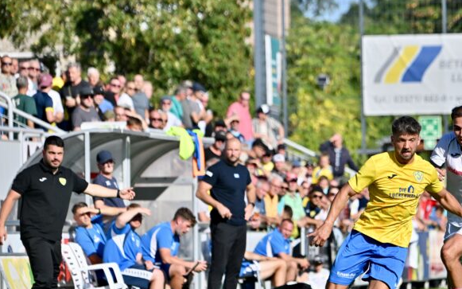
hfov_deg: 4.7
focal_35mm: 449
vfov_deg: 2.9
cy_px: 225
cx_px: 399
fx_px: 5653
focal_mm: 250
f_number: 5.6
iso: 180
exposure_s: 1/1600
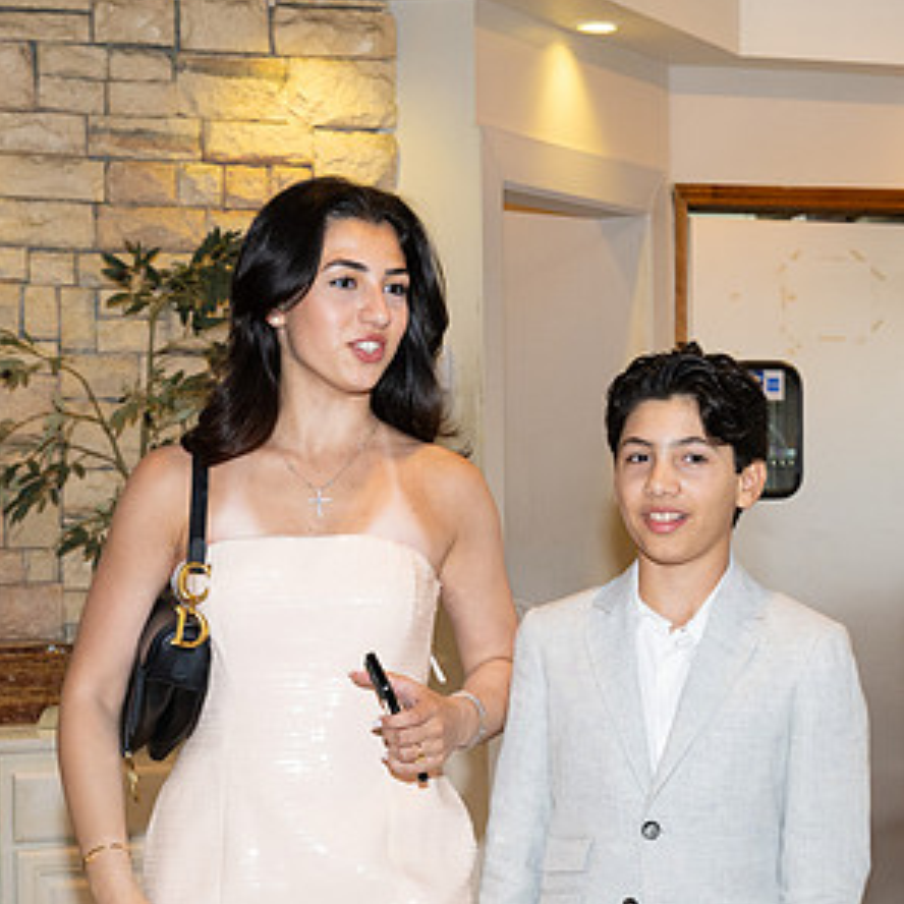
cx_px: 653
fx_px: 2511
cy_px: 672
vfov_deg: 20.3
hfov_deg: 20.3
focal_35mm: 85
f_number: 5.6
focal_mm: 36
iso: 1000
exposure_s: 1/80
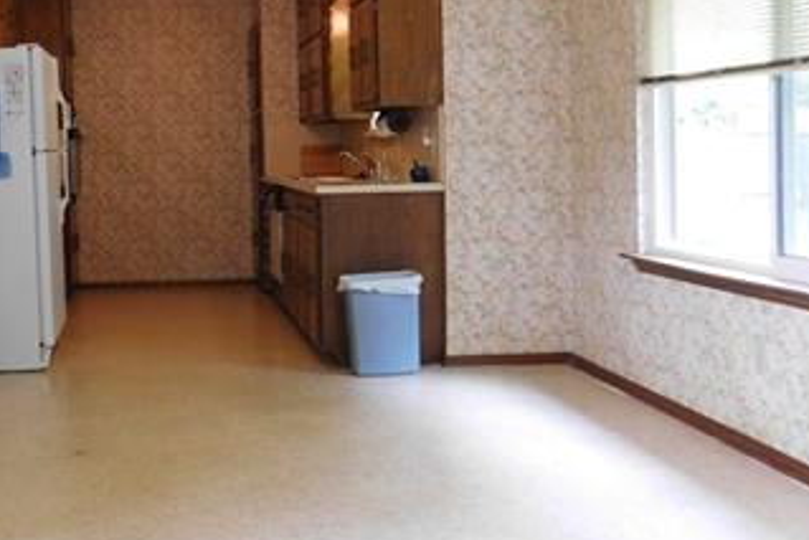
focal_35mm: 48
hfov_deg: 39.4
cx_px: 157
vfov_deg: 28.0
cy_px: 193
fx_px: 1079
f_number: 3
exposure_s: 1/30
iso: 280
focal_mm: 4
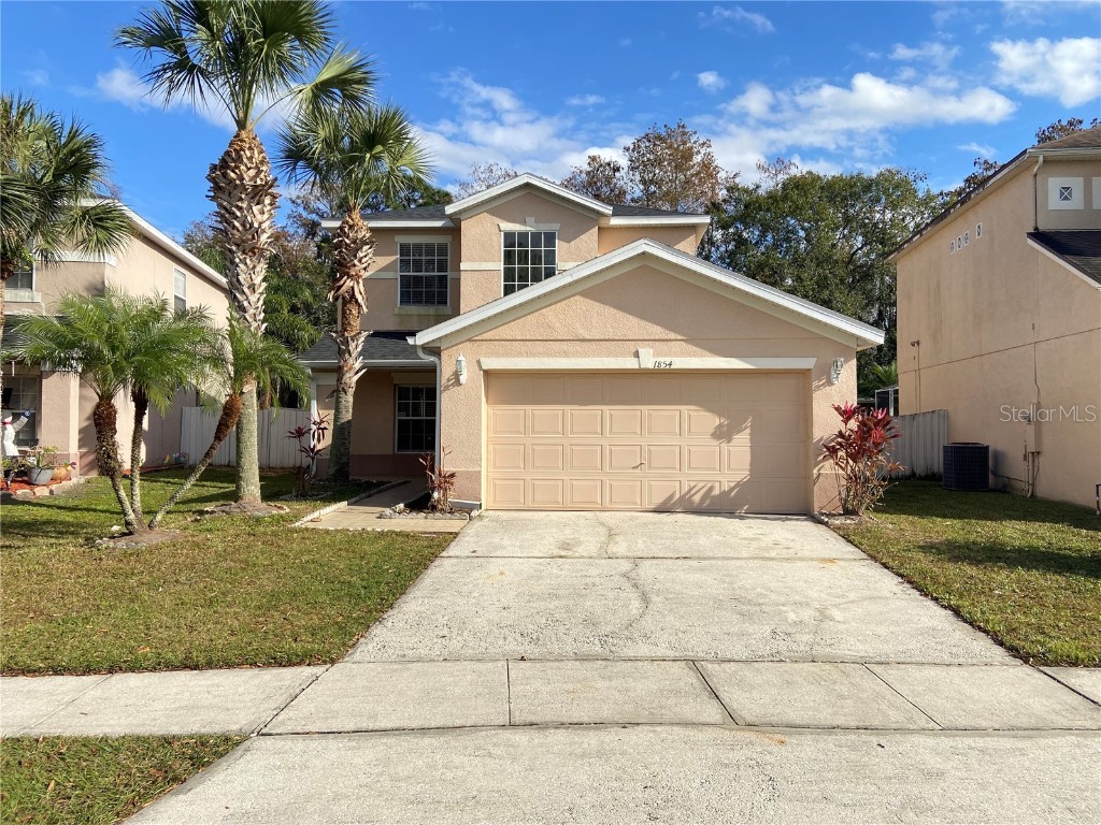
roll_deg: +0.3
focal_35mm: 26
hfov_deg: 67.3
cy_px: 412
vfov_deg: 53.1
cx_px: 550
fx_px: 827
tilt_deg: +1.3
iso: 32
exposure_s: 1/2358
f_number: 1.8
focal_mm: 4.25
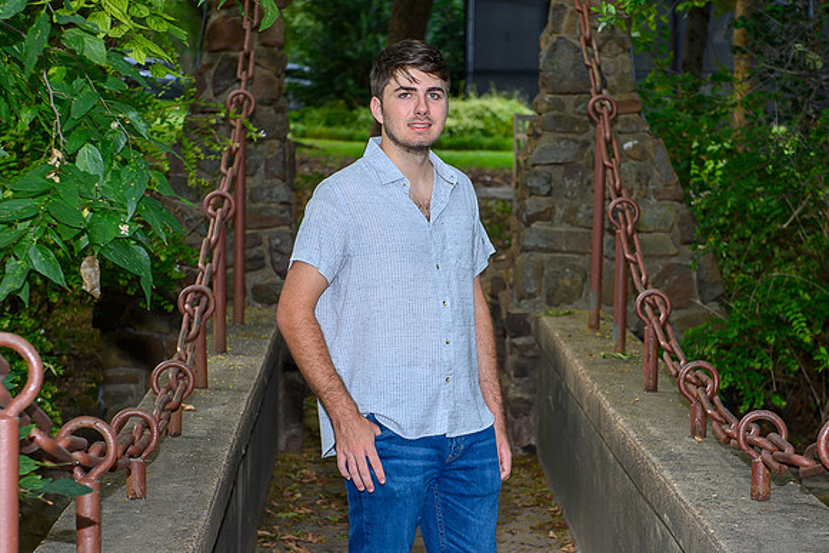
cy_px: 368
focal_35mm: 116
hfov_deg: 17.7
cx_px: 436
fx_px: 2665
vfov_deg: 11.8
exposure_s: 1/60
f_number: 5
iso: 200
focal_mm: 62
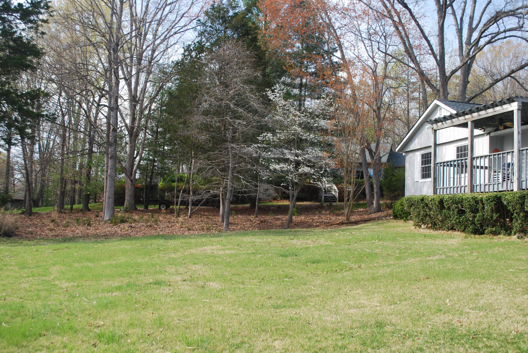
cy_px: 176
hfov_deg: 49.5
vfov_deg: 34.3
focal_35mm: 39
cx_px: 264
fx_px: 573
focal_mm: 26
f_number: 5.6
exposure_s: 1/125
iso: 200
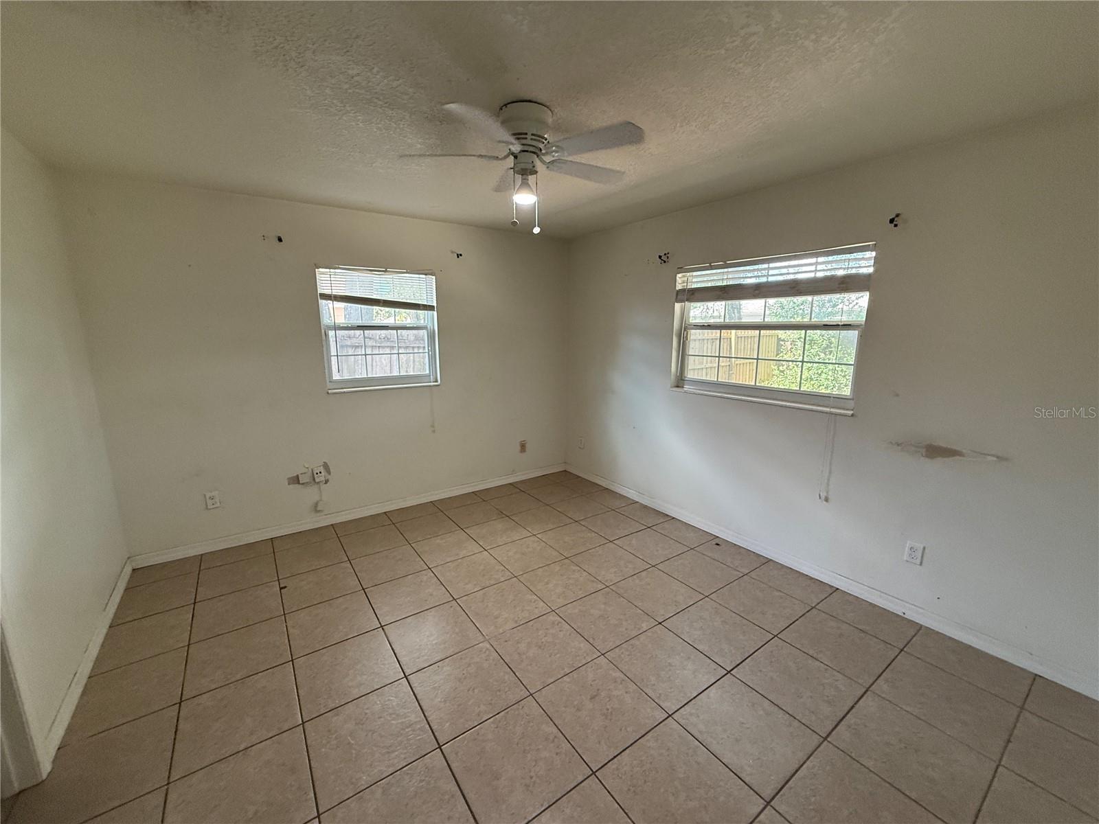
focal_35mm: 14
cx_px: 550
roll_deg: +1.0
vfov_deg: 85.7
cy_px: 412
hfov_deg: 102.1
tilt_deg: -11.0
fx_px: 444
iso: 250
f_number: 2.2
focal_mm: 2.22
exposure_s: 1/120
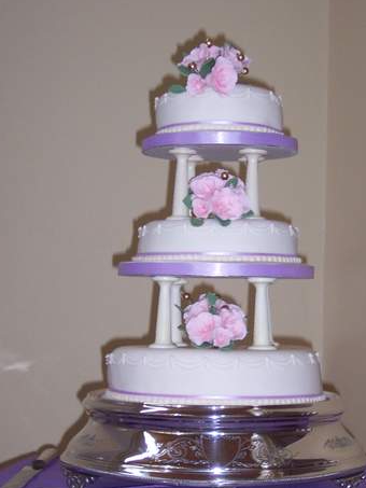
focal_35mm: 89
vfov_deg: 22.0
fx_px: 1254
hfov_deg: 16.6
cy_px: 288
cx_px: 215
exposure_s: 1/45
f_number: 3.4
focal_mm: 13.3
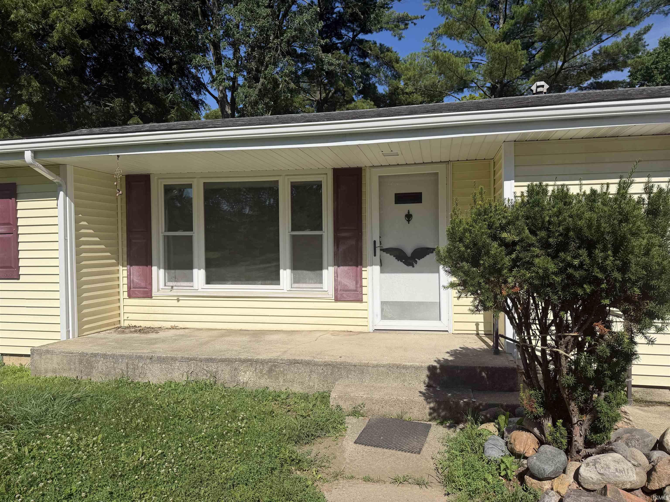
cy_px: 251
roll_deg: +1.1
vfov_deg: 56.8
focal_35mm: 24
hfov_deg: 71.6
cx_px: 335
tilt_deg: -0.9
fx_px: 465
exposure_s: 1/7353
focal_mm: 6.76
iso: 80
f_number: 1.78
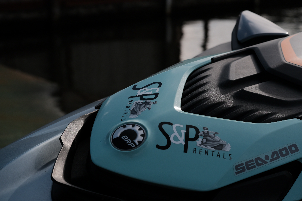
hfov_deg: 24.2
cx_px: 151
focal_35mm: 84
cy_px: 100
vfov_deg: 16.3
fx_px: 705
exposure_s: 1/1300
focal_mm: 56
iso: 160
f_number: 4
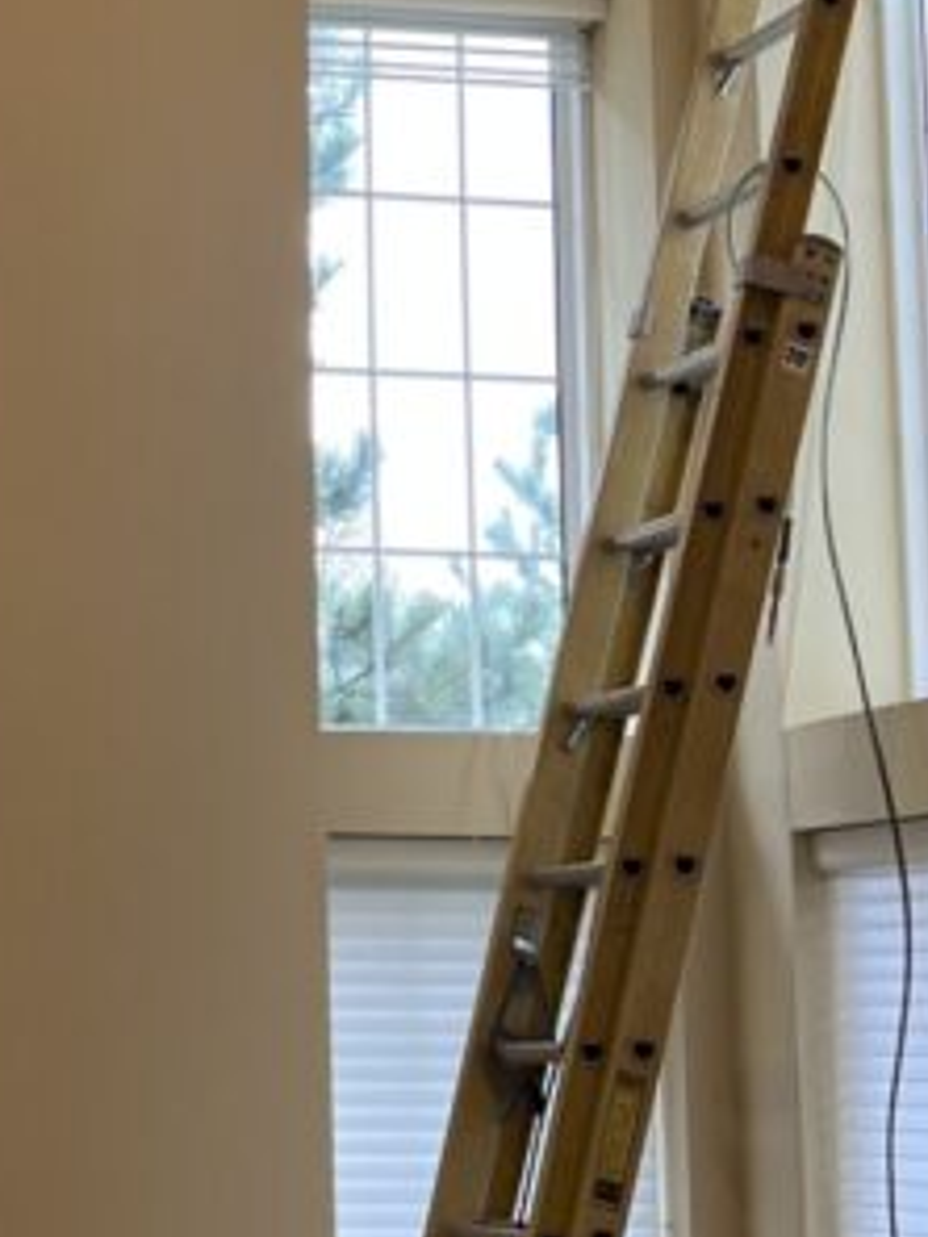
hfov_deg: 15.9
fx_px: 3217
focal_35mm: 90
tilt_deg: +8.4
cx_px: -130
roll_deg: -0.8
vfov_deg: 21.8
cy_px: 635
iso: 125
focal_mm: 5.7
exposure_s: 1/120
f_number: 1.5
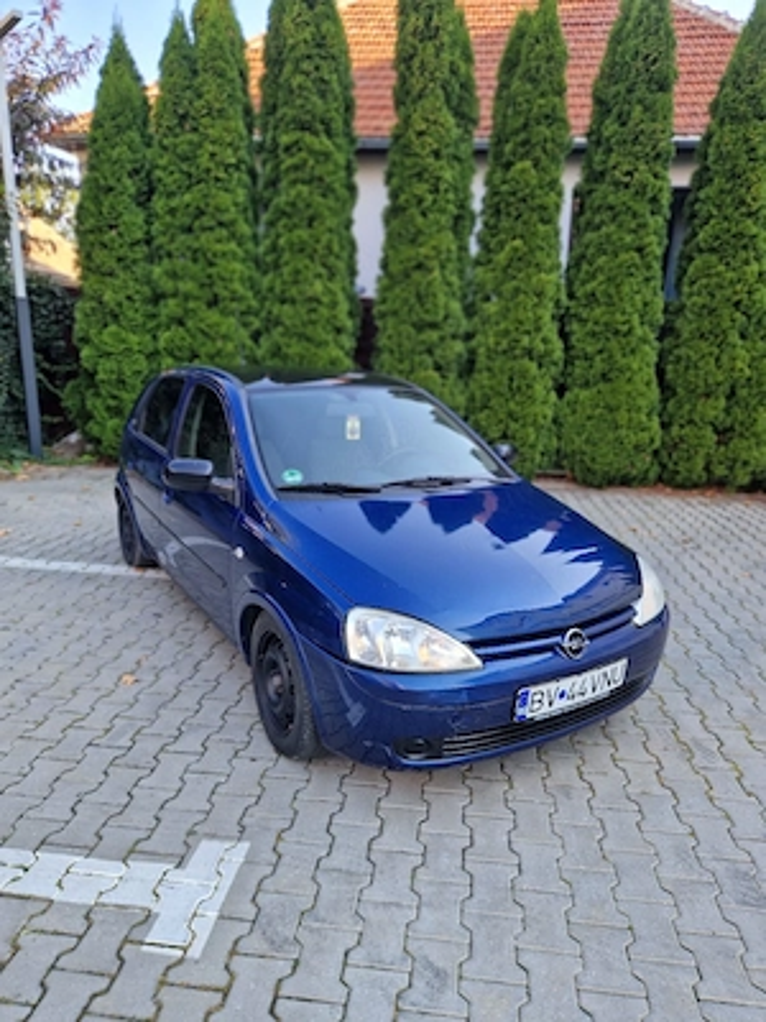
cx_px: 383
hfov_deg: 58.9
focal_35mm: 23
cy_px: 511
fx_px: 679
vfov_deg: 73.9
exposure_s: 1/100
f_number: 1.8
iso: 50
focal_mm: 5.4
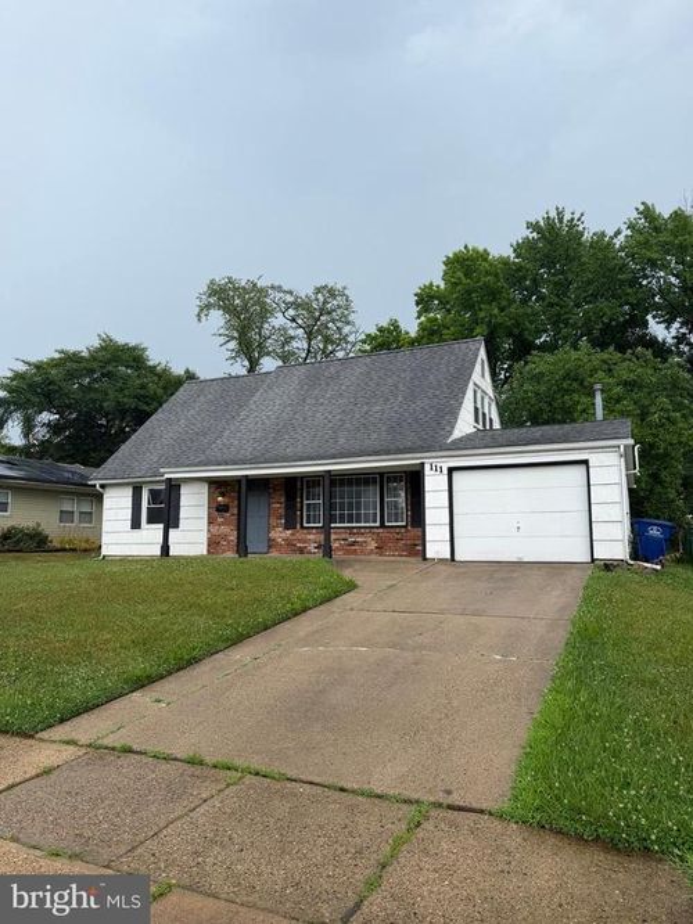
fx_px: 641
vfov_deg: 71.6
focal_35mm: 24
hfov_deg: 56.8
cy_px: 462
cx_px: 346
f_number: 1.78
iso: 80
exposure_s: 1/1812
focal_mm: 6.76
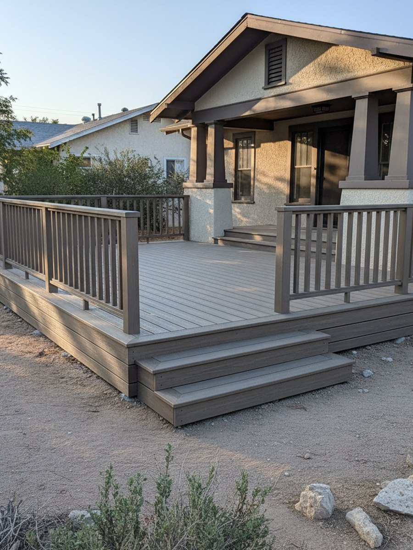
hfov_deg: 58.9
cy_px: 275
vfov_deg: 73.9
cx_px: 206
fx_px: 366
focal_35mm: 23
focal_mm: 6.4
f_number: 1.8
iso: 377
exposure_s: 1/76
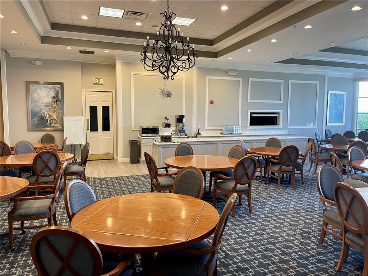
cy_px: 138
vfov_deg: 53.1
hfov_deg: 67.3
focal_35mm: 26
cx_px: 184
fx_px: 276
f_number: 1.6
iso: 125
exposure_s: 1/60
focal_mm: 5.1
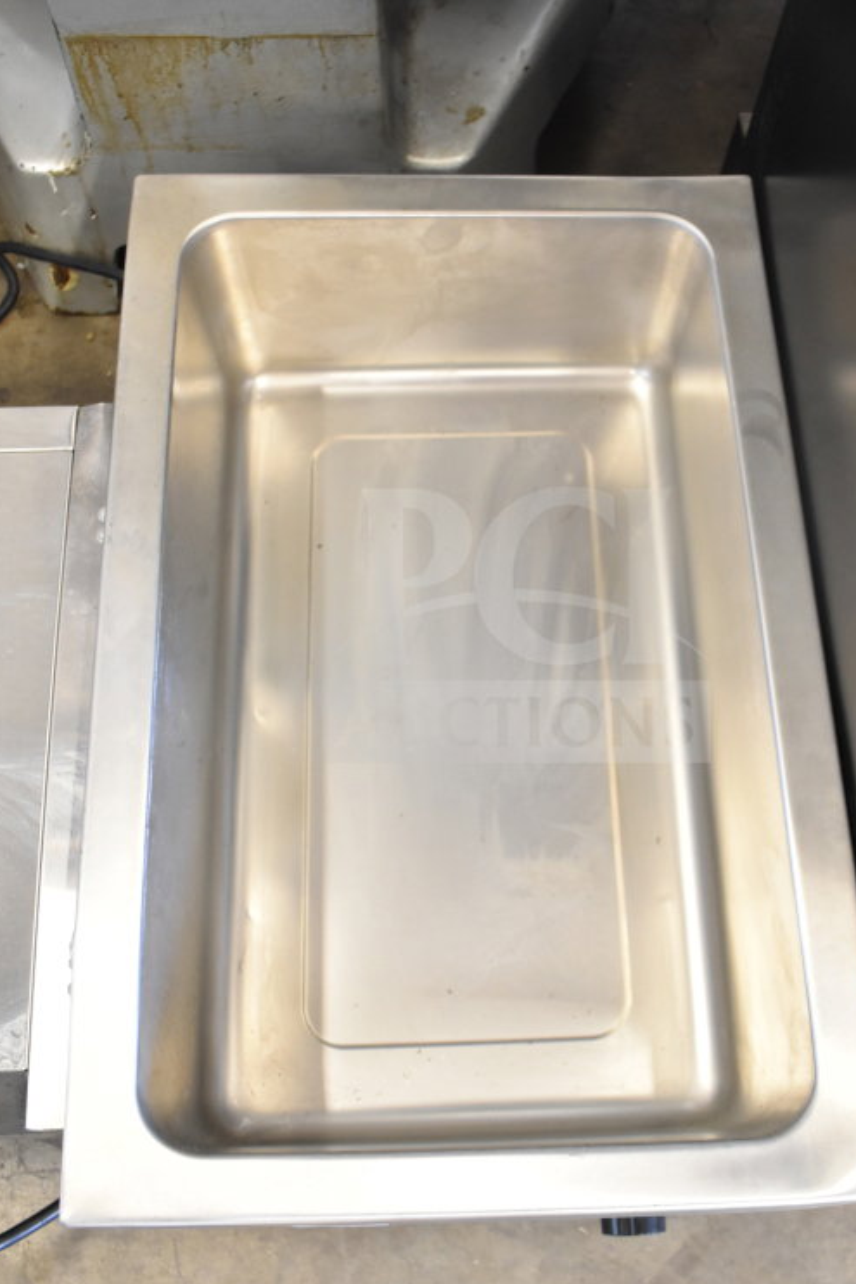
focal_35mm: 37
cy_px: 626
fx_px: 1319
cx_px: 515
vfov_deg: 51.9
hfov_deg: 35.8
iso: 1800
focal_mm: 20
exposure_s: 1/30
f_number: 3.5
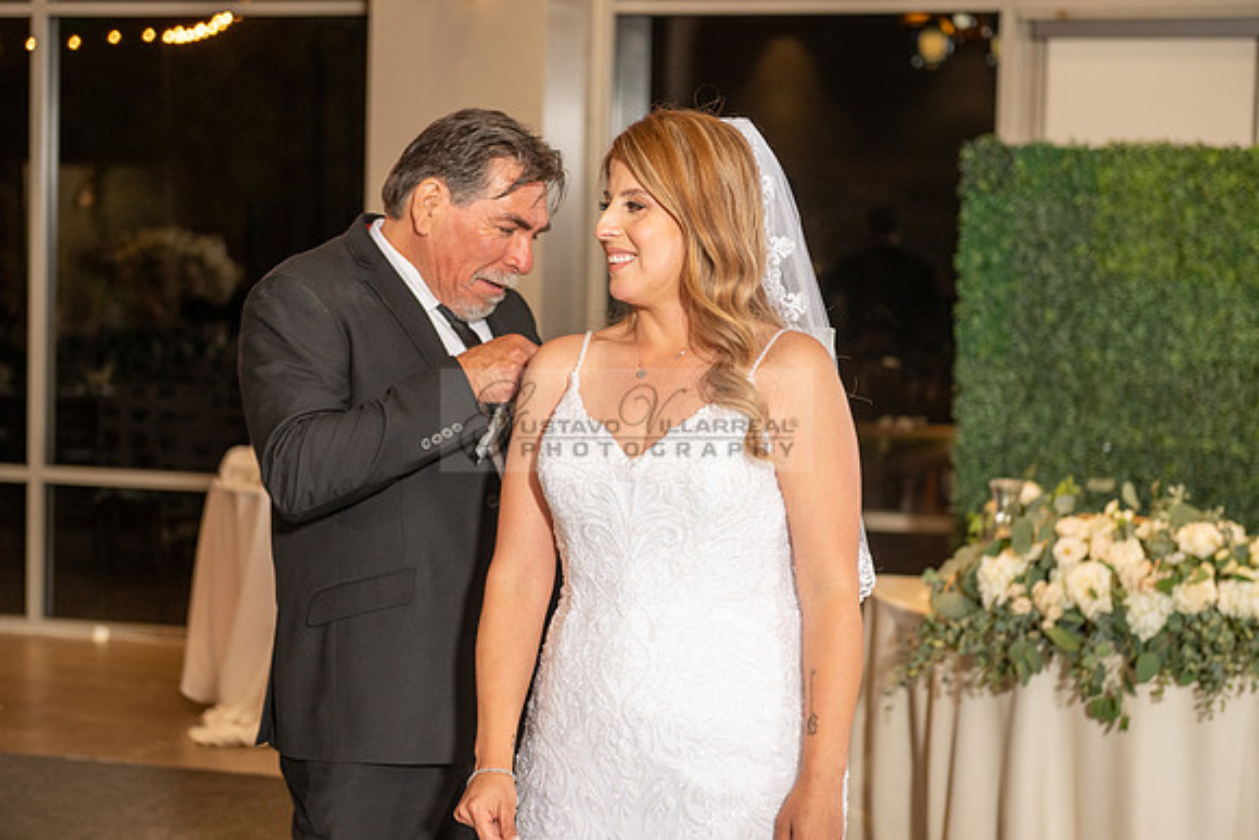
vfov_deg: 19.5
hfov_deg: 28.8
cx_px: 630
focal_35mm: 70
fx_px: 2449
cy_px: 420
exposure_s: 1/160
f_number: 3.5
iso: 800
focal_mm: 70
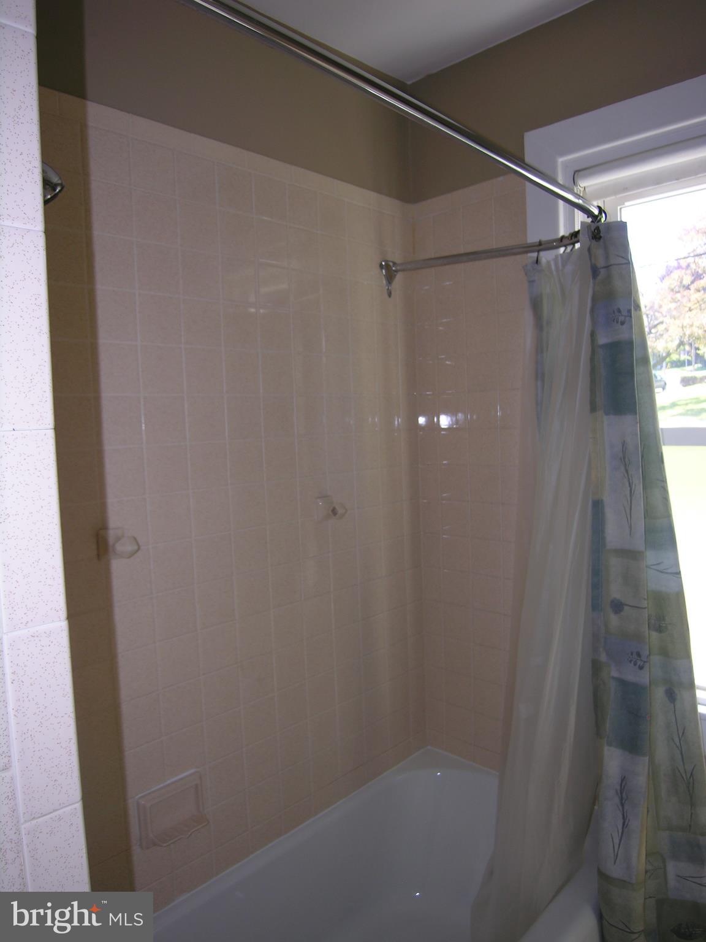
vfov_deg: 71.6
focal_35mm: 24
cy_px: 471
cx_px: 353
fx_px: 653
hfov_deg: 56.8
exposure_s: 1/60.1
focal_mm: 6.1
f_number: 2.6
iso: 50
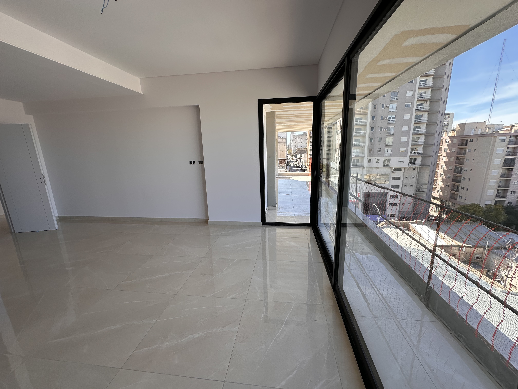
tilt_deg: -11.8
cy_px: 194
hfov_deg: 102.1
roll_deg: +1.6
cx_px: 259
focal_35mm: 14
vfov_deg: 85.7
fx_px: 209
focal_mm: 2.22
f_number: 2.2
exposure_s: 1/403
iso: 40
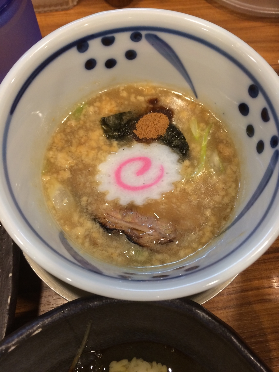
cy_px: 186
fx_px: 312
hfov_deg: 48.2
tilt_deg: -71.8
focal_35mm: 29
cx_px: 140
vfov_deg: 61.7
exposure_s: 1/30
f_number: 2.2
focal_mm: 4.15
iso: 100
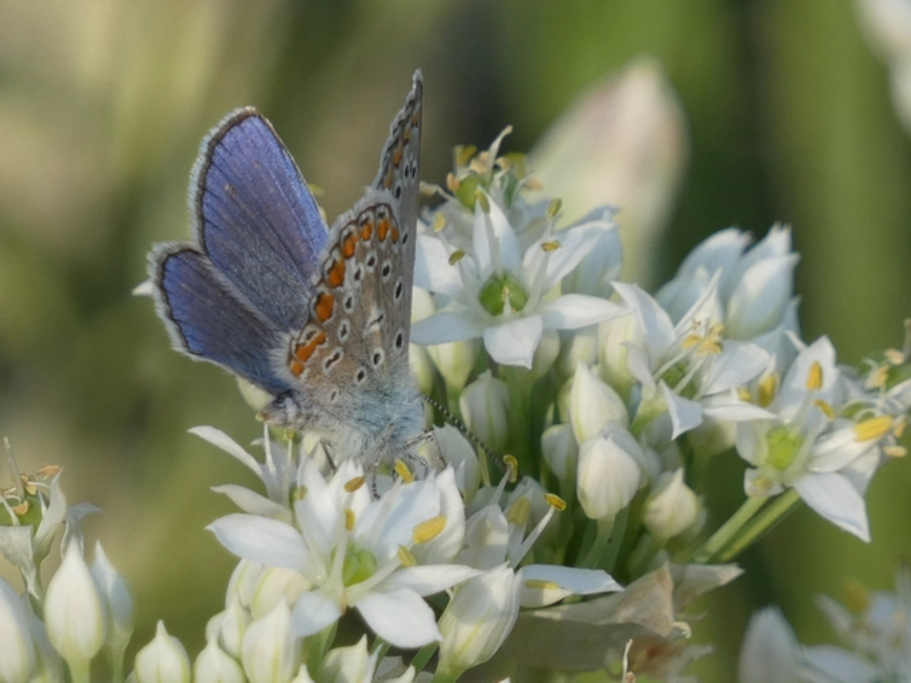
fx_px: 14896
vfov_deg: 2.6
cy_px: 342
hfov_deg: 3.5
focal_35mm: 566
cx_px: 456
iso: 100
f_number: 5.6
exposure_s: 1/100
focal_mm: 101.4
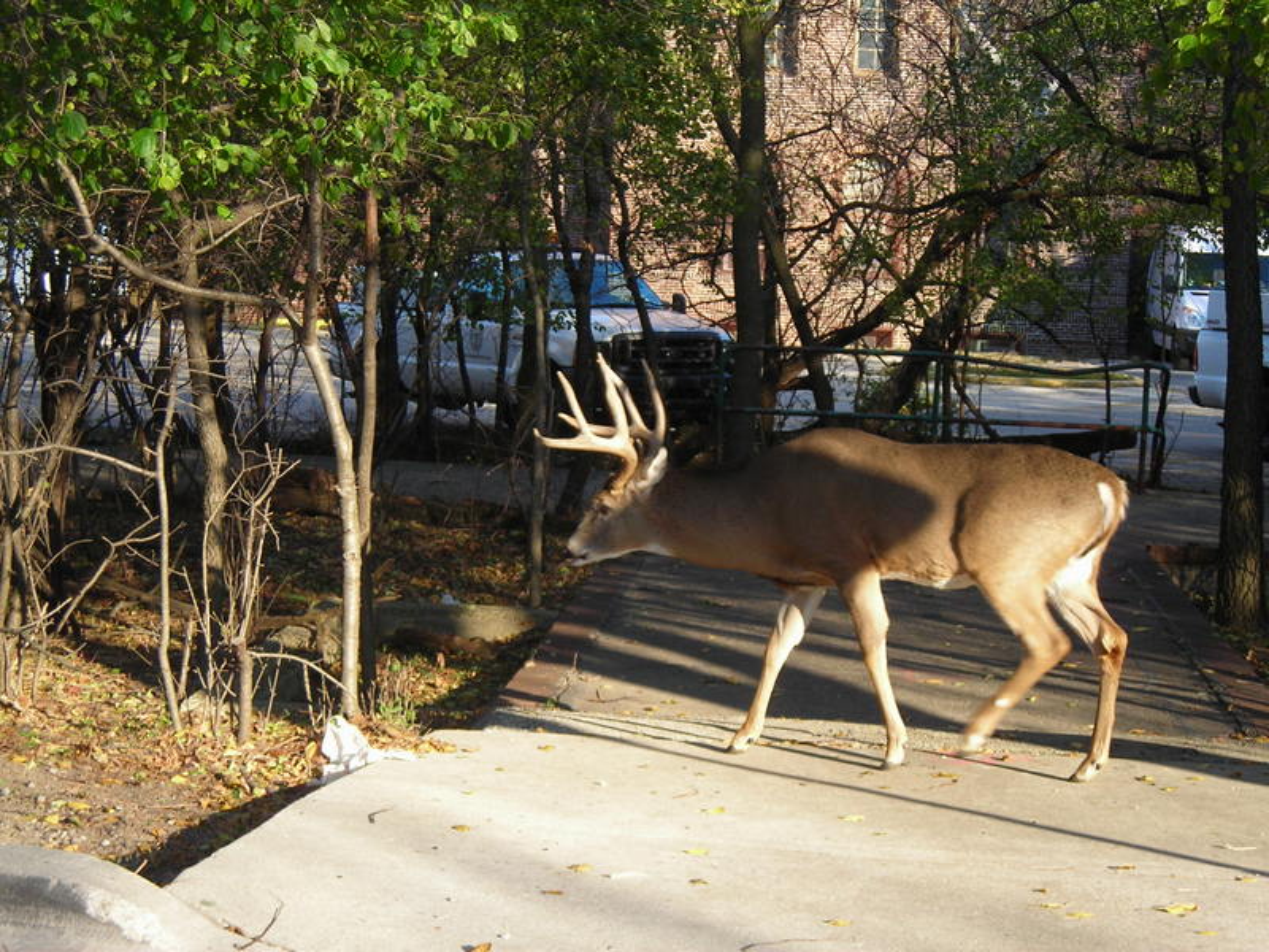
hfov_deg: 21.8
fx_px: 3299
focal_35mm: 90
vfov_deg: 16.4
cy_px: 476
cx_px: 634
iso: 50
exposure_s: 1/85.2
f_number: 4.6
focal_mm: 14.8
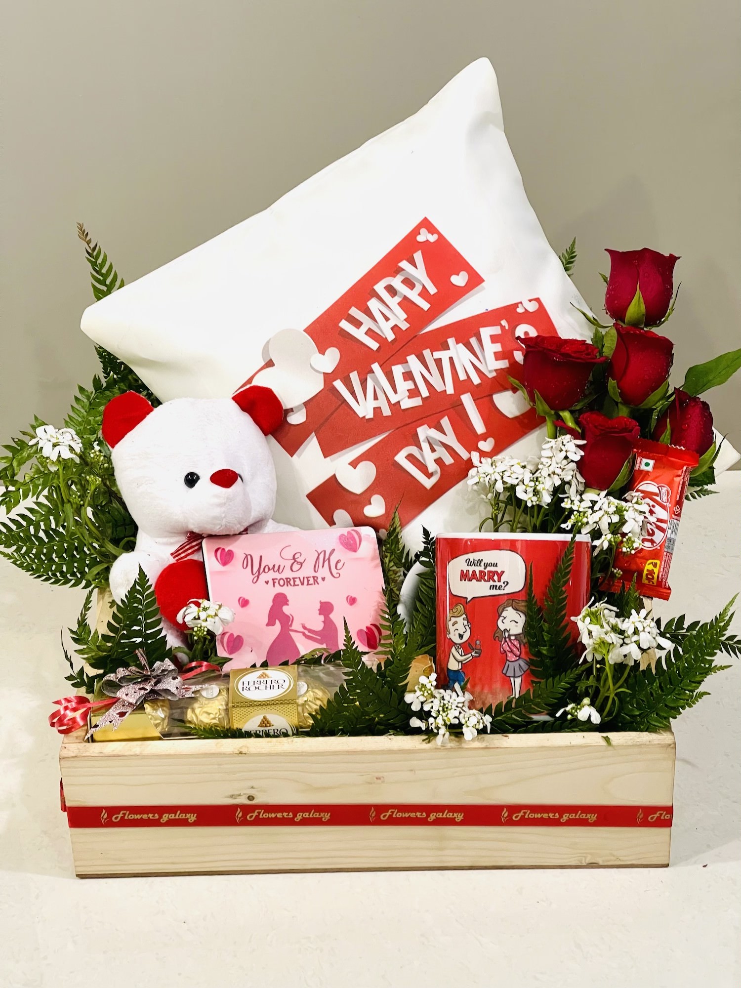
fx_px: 1827
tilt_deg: -27.4
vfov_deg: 30.3
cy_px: 494
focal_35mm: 64
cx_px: 370
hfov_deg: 22.9
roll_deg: +2.4
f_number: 2.2
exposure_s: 1/50
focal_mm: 7.5
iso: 320
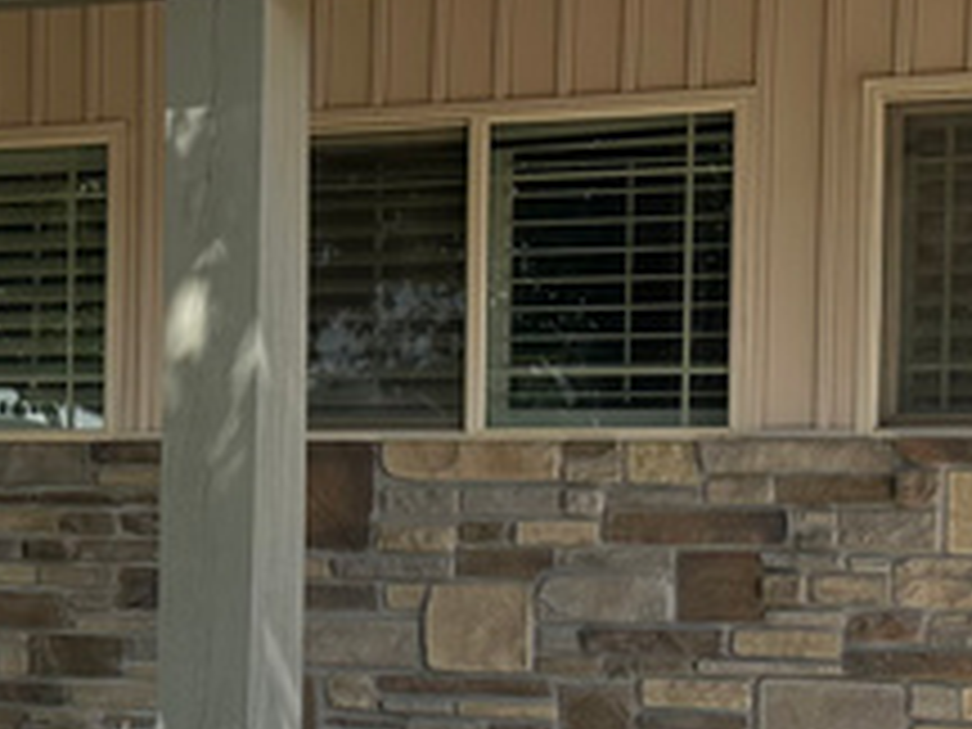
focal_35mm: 114
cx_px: 45
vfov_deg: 12.9
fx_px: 3201
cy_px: 594
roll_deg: -0.7
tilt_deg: -1.4
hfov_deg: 17.0
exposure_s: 1/1562
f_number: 1.78
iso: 80
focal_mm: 6.86
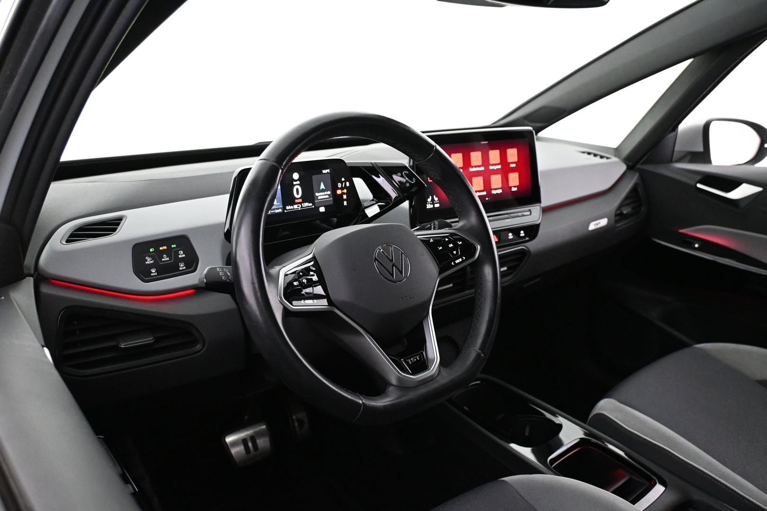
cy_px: 256
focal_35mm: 30
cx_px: 384
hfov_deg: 61.9
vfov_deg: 43.6
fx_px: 639
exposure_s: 1/60
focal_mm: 20
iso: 4000
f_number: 3.8
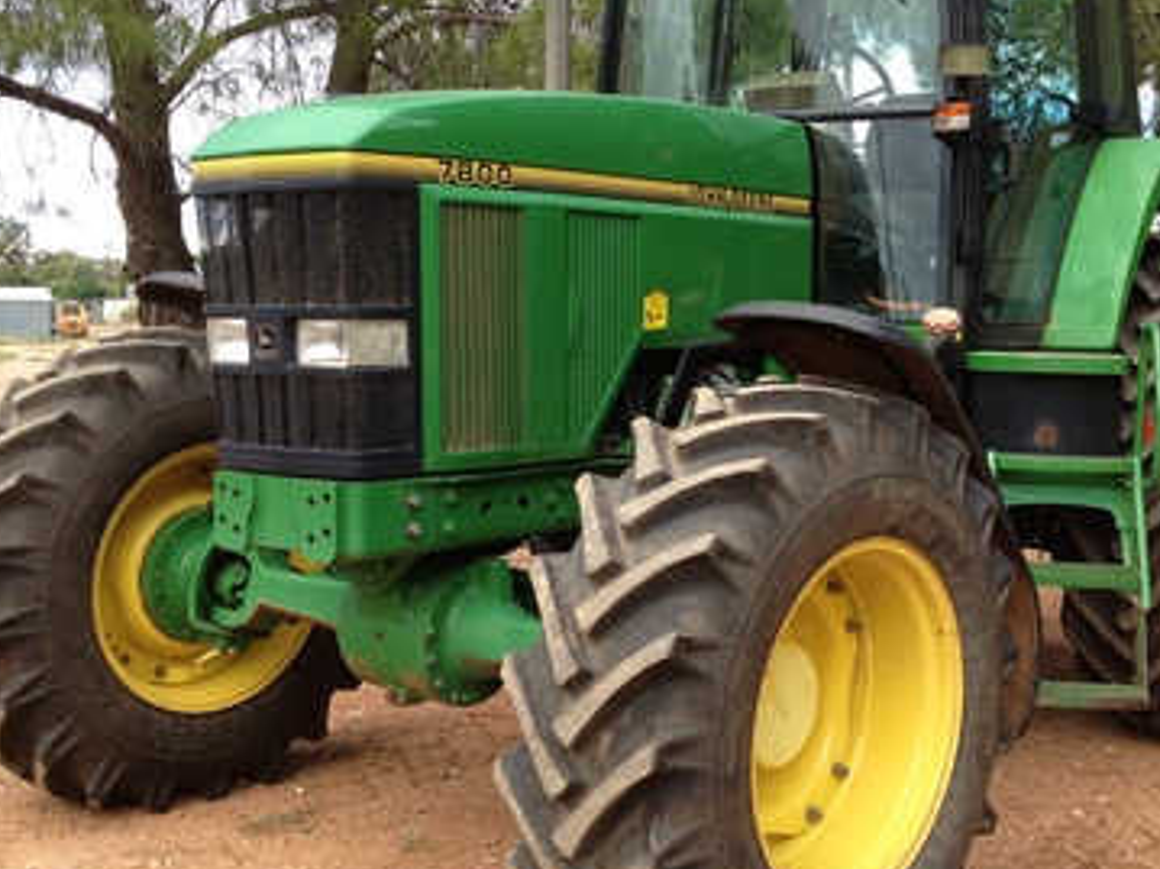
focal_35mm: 53
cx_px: 672
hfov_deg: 36.1
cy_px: 388
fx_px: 1775
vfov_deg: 27.5
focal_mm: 4.28
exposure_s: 1/267
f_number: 2.4
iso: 50
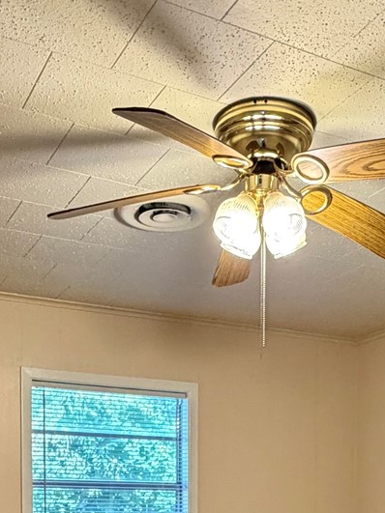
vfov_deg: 31.4
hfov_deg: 27.0
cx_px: 224
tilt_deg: -4.0
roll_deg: -0.7
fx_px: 801
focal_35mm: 54
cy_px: 570
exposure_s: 1/60
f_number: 2.2
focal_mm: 2.22
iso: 320
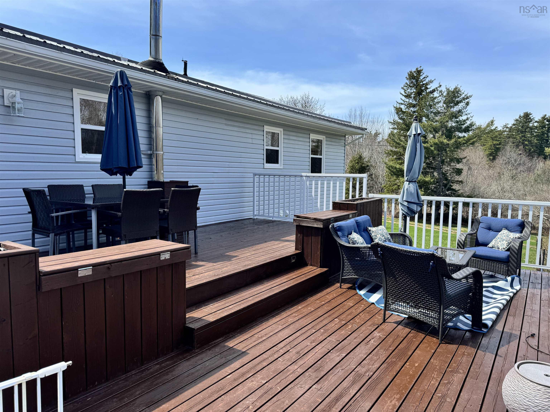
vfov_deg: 56.8
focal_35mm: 24
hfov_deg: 71.6
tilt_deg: -4.6
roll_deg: -0.7
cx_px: 275
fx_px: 381
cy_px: 206
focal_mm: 6.76
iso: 80
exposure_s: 1/2604
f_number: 1.78
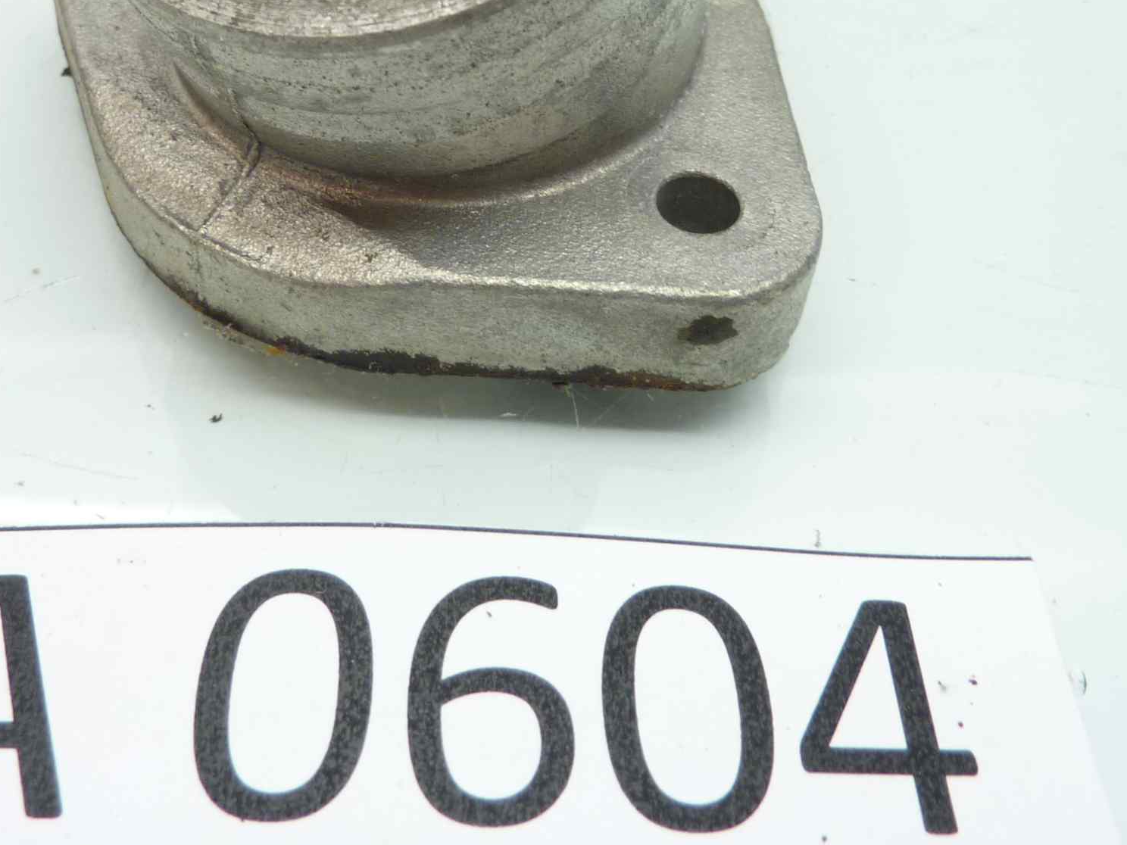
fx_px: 1400
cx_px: 516
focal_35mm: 43
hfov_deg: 43.8
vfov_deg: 32.5
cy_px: 142
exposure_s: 1/13
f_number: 3.3
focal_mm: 4.1
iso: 80
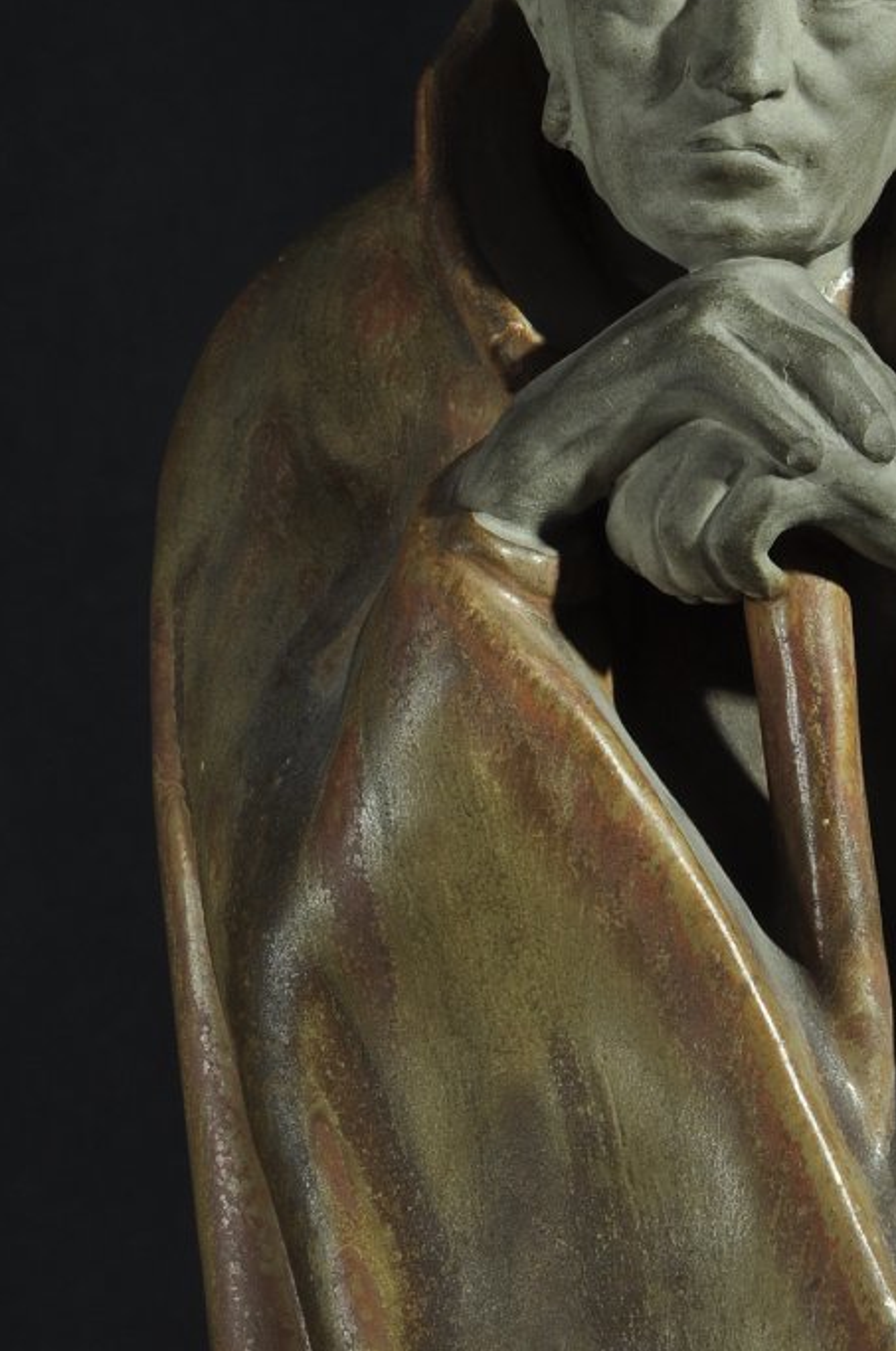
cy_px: 358
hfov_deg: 4.9
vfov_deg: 7.4
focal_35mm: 277
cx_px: 719
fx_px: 10373
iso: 200
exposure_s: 1/200
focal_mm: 105
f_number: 20
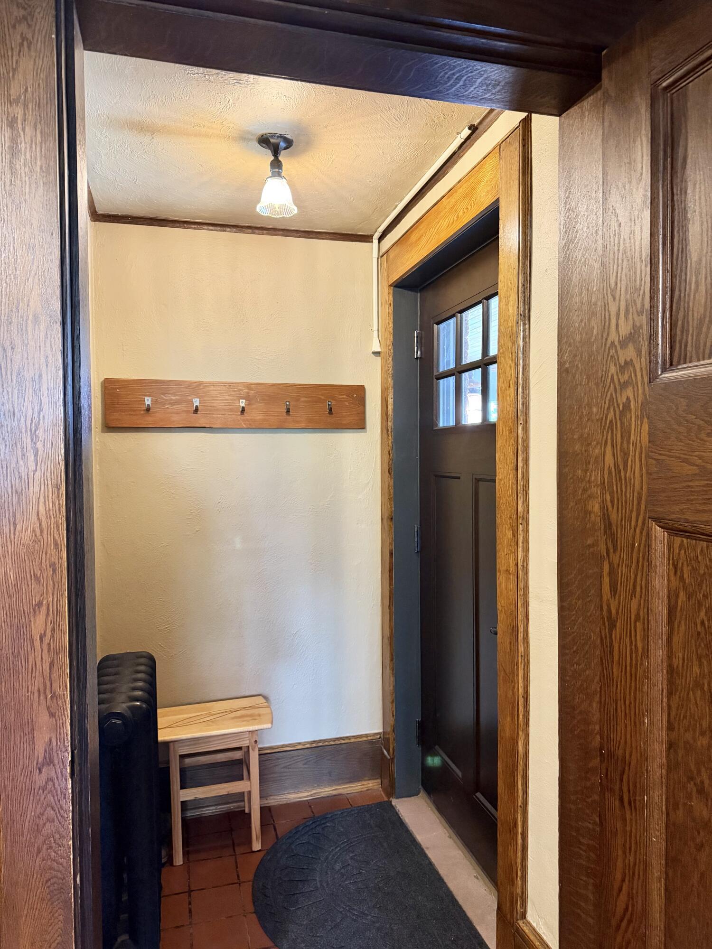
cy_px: 474
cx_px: 356
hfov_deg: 56.8
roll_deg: +1.3
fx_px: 658
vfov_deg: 71.6
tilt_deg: -1.5
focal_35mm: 24
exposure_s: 1/60
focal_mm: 6.76
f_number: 1.78
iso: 800
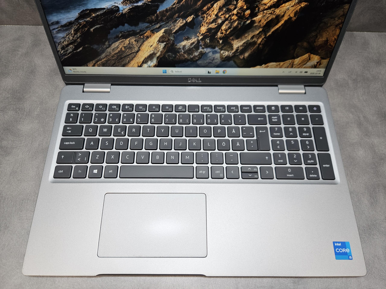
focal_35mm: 23
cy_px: 144
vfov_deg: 58.9
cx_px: 193
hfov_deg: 73.9
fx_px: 256
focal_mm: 5.4
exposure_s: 1/101
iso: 64
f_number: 1.8
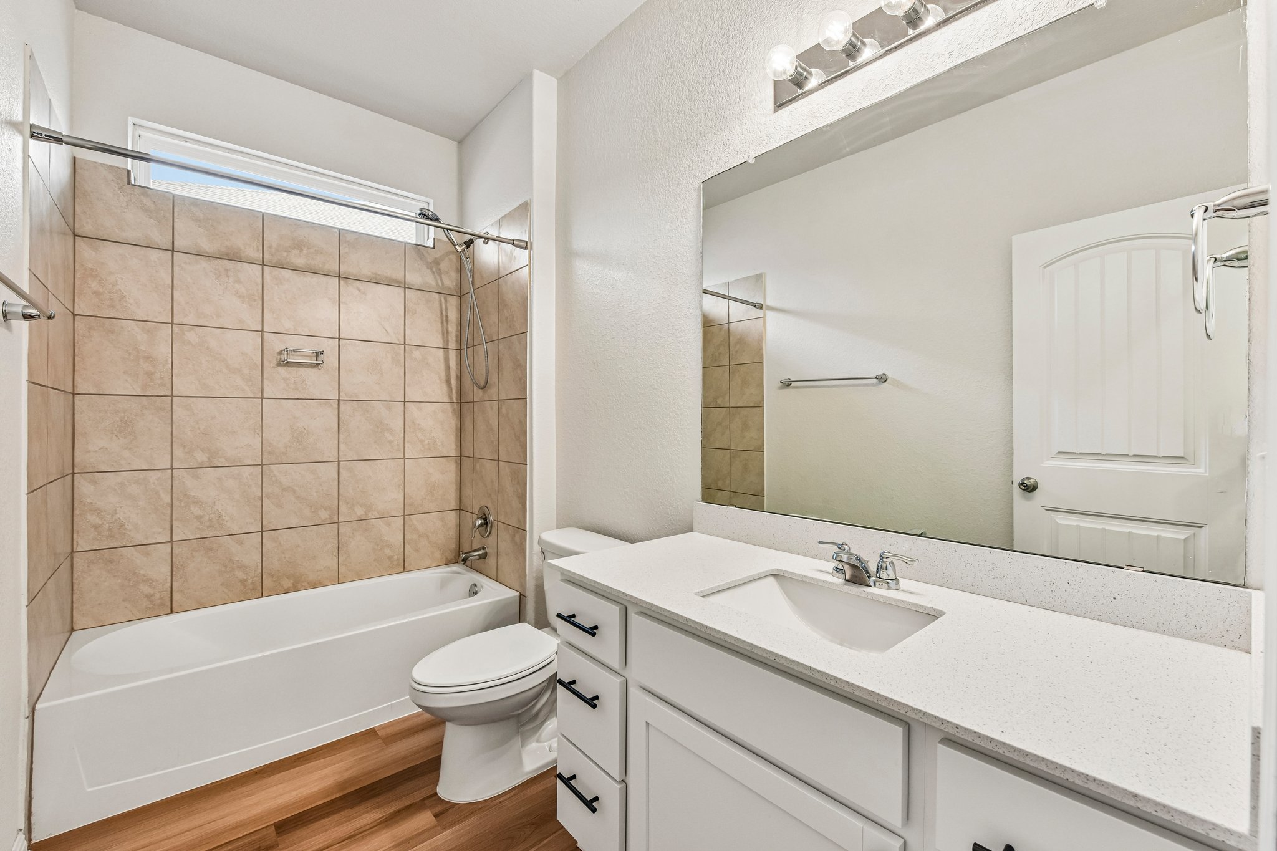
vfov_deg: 81.2
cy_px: 426
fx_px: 497
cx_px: 638
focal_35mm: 14
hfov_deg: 104.3
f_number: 8
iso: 400
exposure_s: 1/15
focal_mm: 14
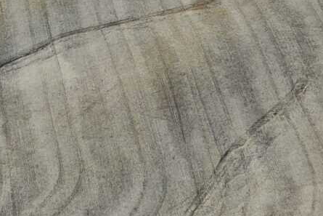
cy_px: 1
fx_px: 1445
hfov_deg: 12.5
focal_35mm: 161
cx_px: -64
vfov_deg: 8.5
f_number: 5.6
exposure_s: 1/320
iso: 100
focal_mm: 10.26
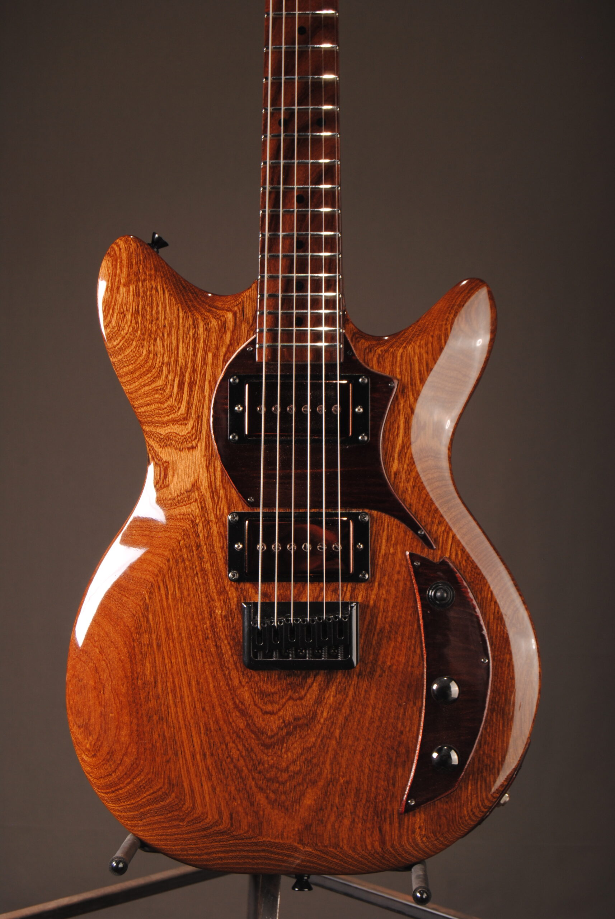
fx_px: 2108
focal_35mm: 82
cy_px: 460
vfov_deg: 24.6
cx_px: 308
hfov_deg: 16.6
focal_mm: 55
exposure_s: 1/160
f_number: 8
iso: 100
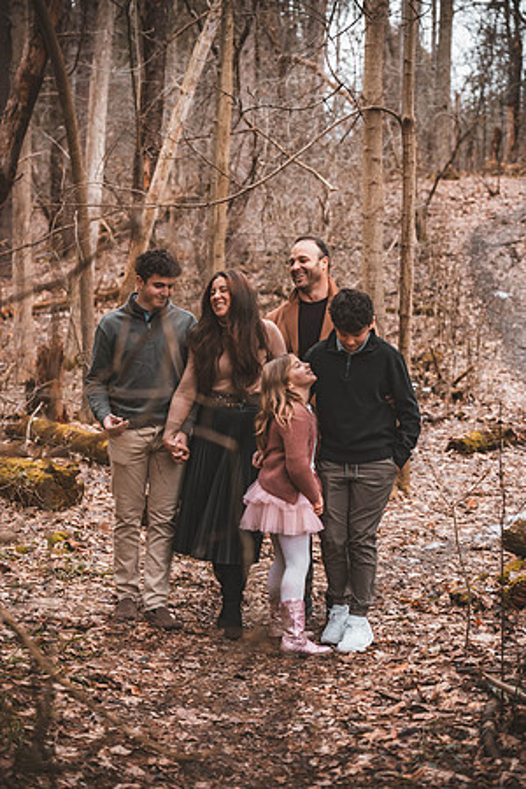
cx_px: 263
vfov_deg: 28.8
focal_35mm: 70
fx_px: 1534
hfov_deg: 19.5
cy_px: 394
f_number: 2.8
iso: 1000
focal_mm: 70
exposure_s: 1/250
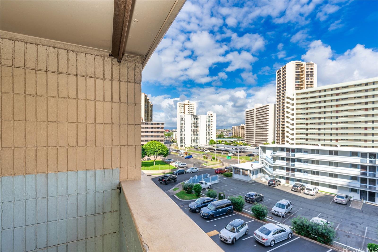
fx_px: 168
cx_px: 189
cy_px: 126
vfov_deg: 73.7
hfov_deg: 96.7
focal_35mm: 16
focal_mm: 16
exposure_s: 1/250
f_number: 8
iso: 160
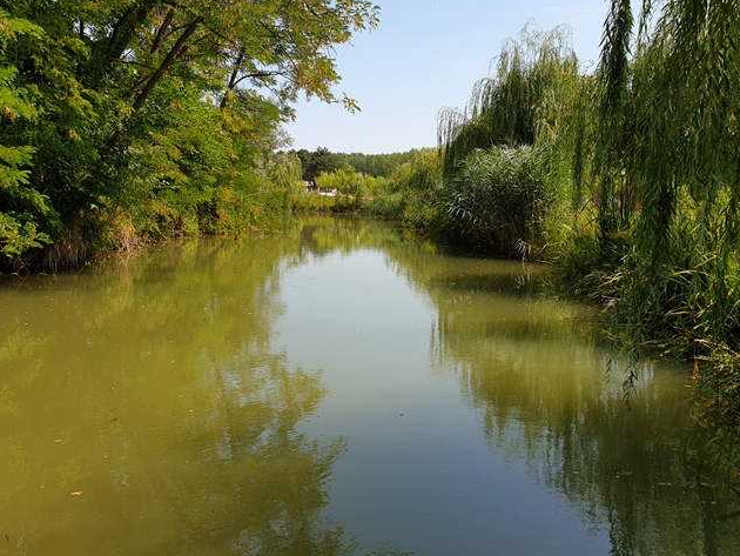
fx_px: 706
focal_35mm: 33
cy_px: 215
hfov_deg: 55.3
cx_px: 392
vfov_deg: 42.7
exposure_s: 1/1157
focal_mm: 4.3
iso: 50
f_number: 2.4
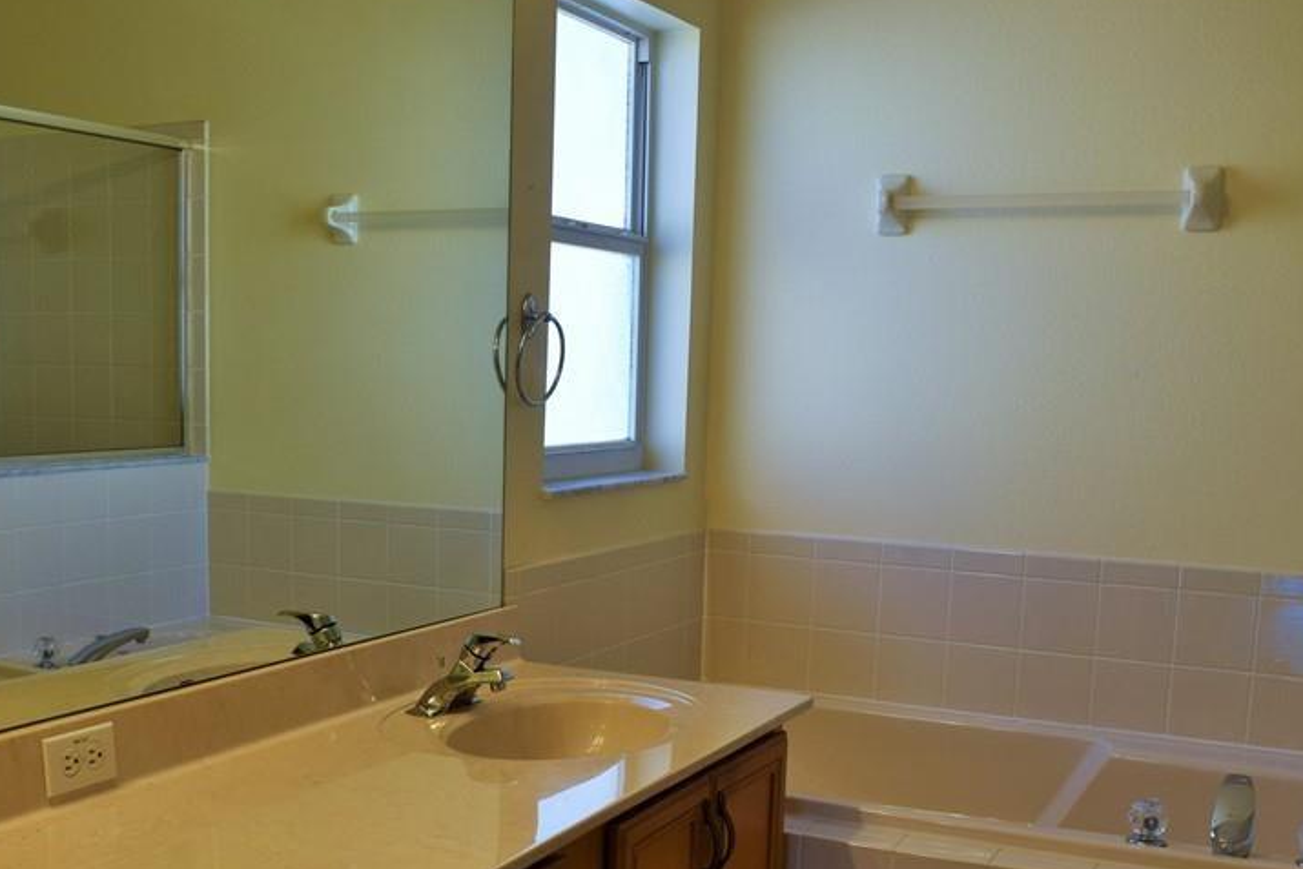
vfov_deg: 32.3
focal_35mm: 41
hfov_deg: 47.2
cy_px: 605
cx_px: 530
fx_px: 1484
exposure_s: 1/125
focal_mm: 18
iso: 400
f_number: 5.6
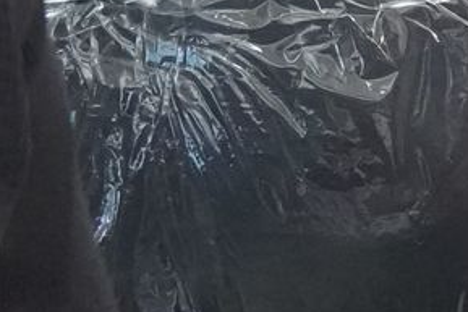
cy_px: 158
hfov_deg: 7.7
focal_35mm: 254
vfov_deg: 5.4
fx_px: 3304
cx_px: 997
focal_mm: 35
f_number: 5
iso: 16000
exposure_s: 1/400
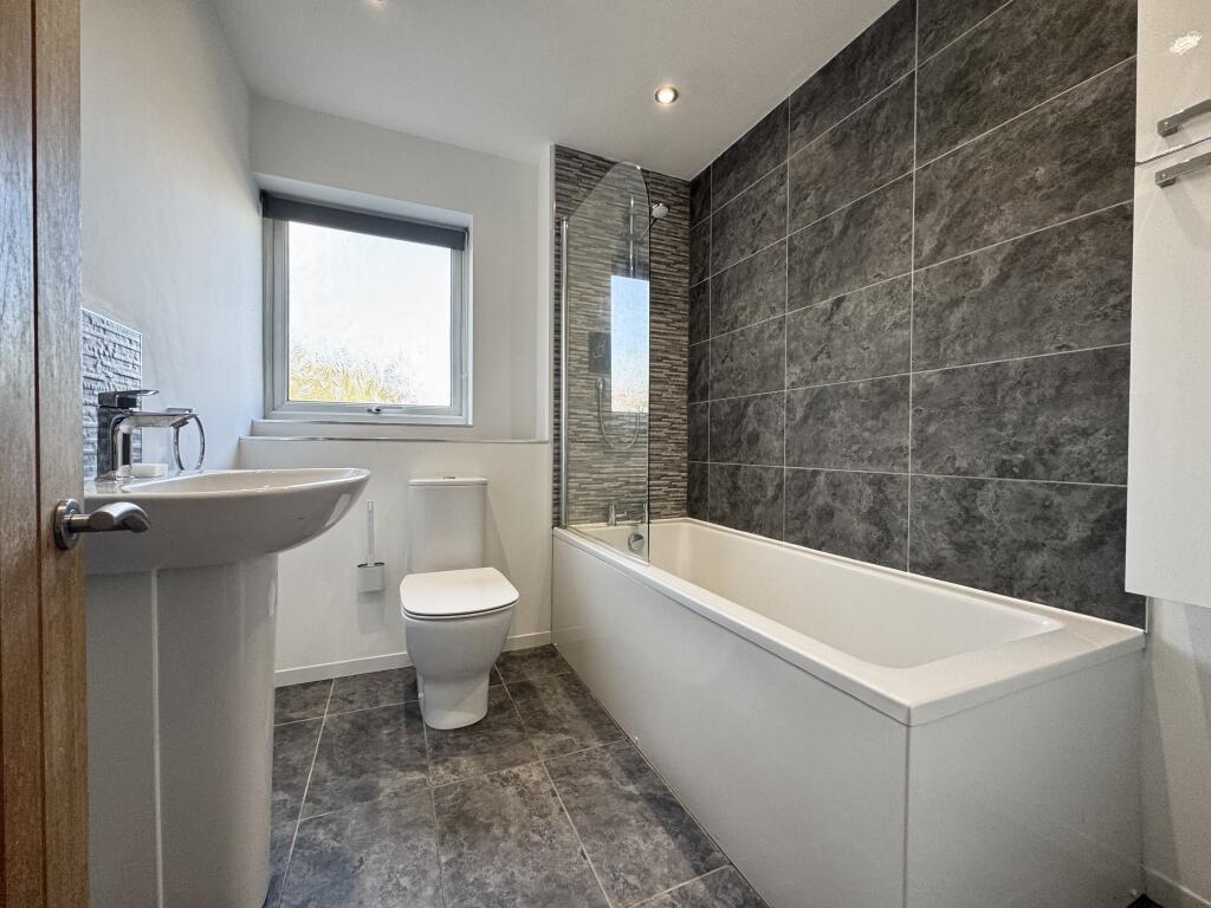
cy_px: 454
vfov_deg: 85.7
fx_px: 490
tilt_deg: -1.2
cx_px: 606
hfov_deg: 102.1
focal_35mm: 14
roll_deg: +0.1
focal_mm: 2.22
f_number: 2.2
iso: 125
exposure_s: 1/99
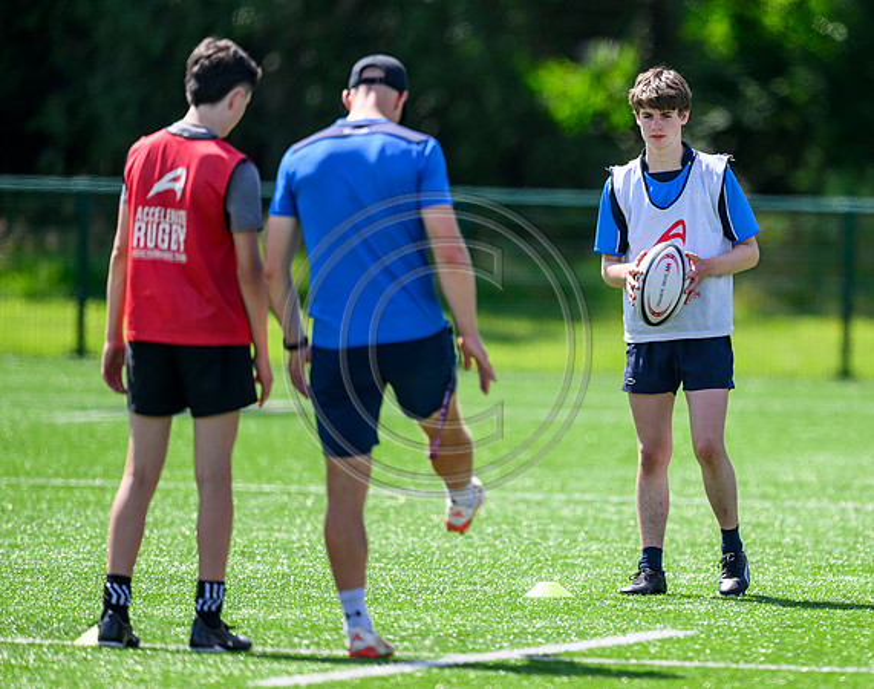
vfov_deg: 2.8
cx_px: 623
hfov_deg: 3.6
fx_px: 13846
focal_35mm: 538
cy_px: 300
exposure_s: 1/2000
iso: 250
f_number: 3.2
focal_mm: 400
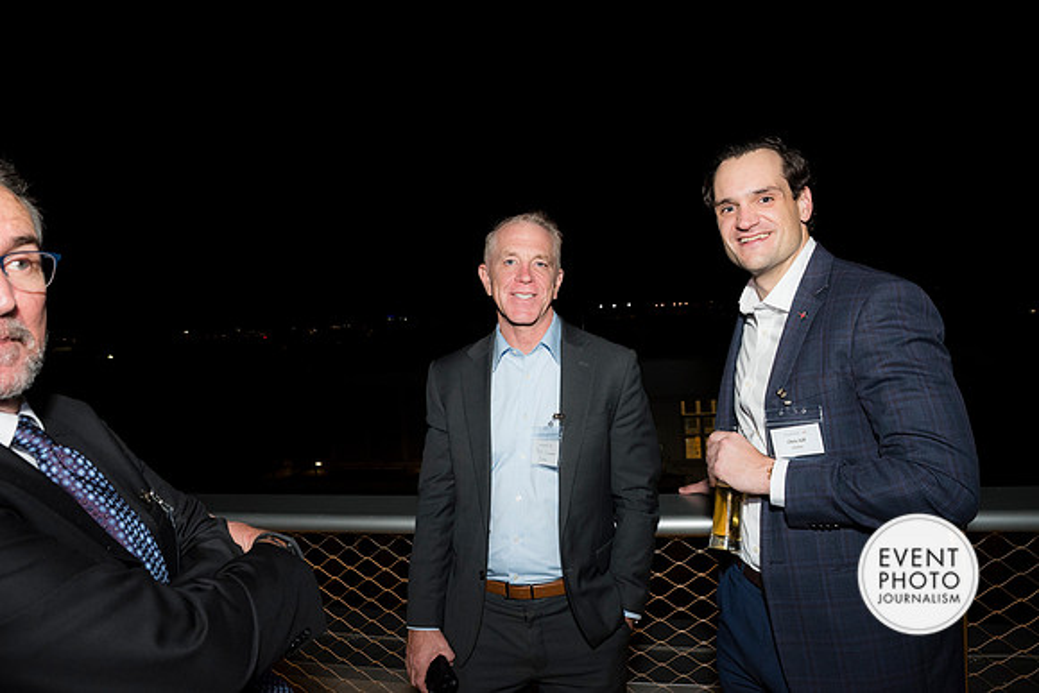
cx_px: 520
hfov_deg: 73.7
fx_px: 693
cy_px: 346
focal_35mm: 24
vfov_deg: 53.2
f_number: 5.6
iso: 1250
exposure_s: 1/125
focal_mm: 24
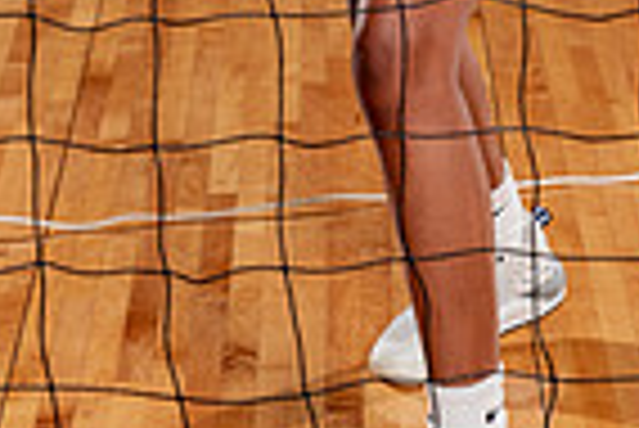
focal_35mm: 206
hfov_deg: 10.0
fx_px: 3660
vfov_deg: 6.4
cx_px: 374
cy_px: -581
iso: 200
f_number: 5.6
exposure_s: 1/250
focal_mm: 65
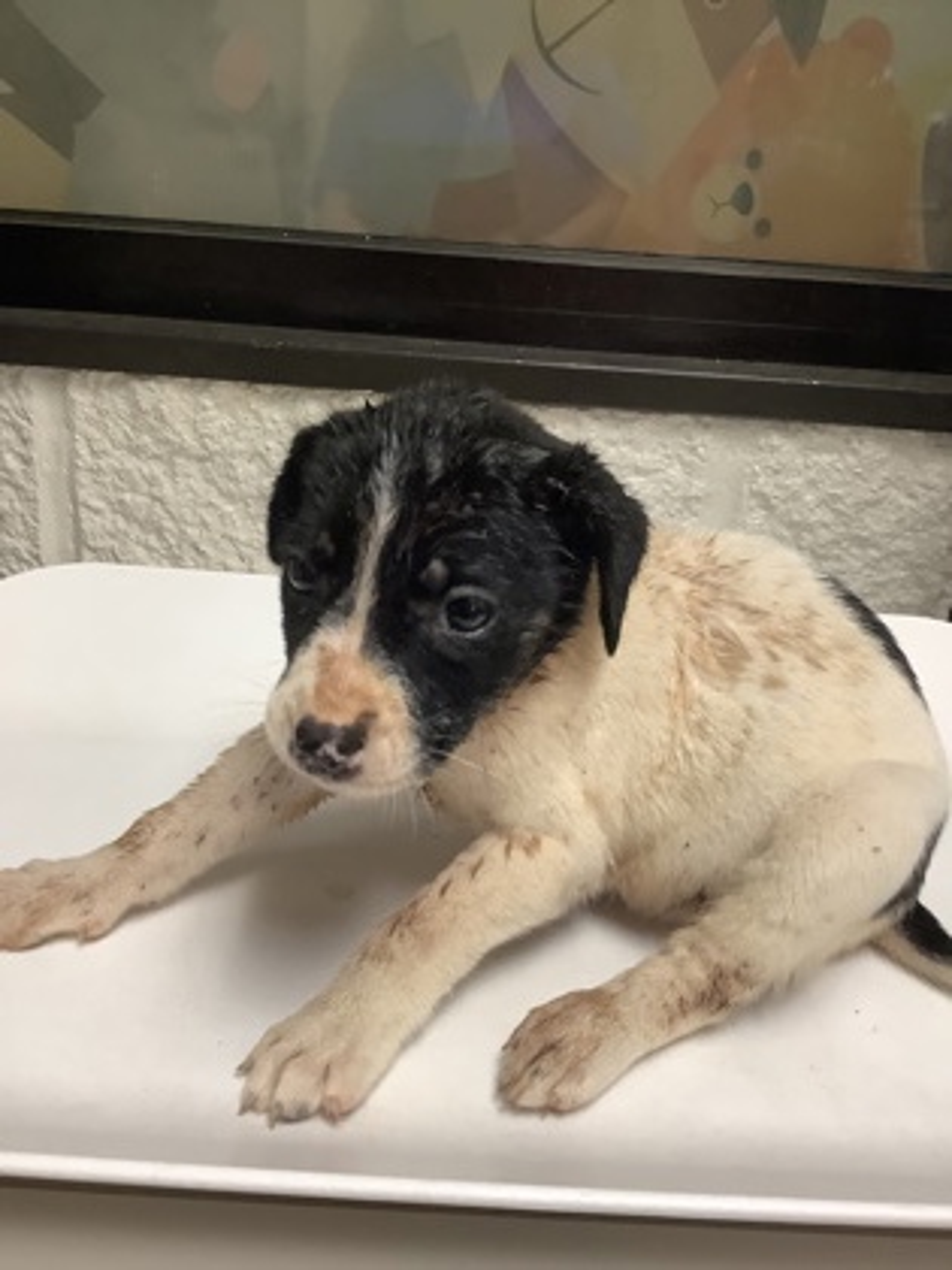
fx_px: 1137
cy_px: 635
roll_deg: -3.7
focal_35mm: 31
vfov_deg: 58.4
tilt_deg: -22.8
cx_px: 476
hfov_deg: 45.4
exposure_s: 1/60
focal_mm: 3.3
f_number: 2.4
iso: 200
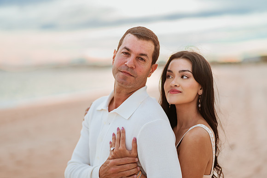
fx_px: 441
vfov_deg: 22.8
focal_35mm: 59
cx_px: 137
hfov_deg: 33.7
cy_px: 91
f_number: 1.4
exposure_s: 1/6400
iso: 250
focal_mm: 58
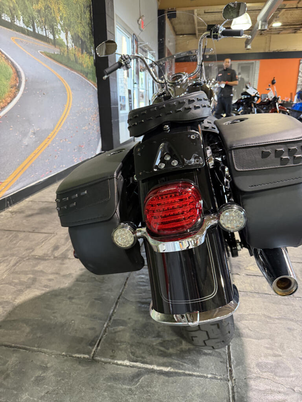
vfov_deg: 71.6
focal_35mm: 24
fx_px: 279
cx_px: 151
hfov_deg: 56.8
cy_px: 201
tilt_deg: -15.4
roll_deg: -0.3
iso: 250
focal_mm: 6.76
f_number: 1.78
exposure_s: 1/60
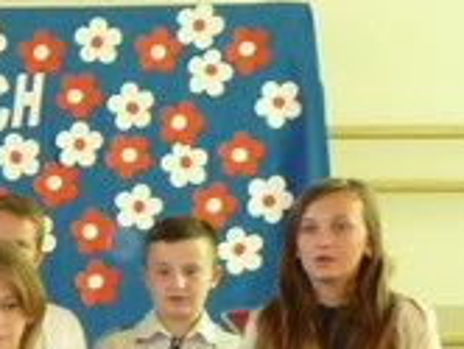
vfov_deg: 6.3
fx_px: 3101
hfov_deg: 8.0
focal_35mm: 231
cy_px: 611
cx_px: -593
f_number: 3.2
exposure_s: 1/40
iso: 125
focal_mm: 7.9
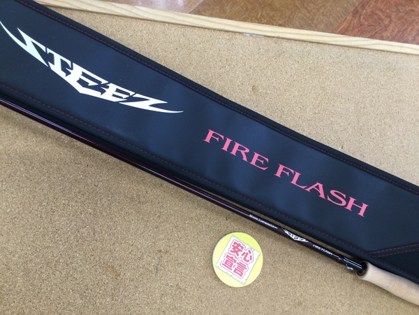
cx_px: 210
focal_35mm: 31
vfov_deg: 45.4
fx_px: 375
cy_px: 158
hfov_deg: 58.4
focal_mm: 3.3
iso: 50
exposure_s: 1/30
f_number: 2.4
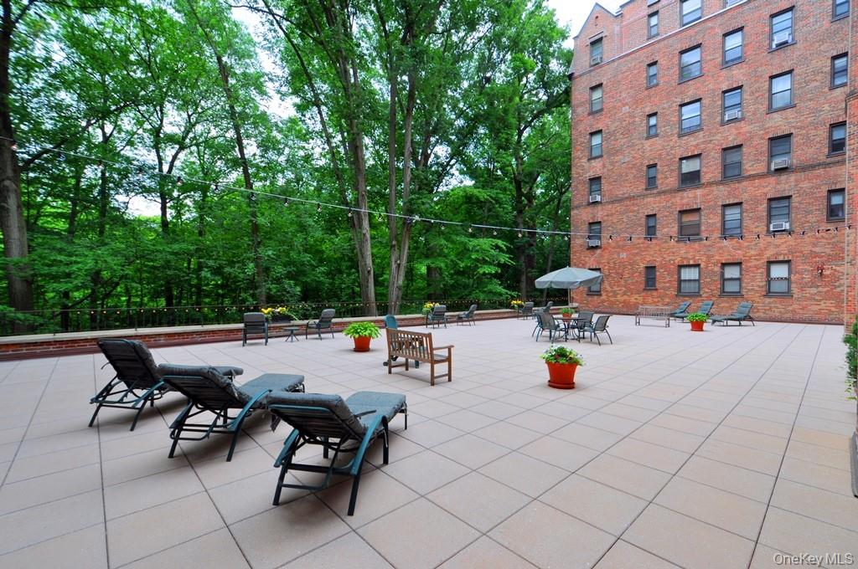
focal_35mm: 15
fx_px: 357
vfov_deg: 77.2
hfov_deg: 100.5
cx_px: 429
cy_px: 284
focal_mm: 10
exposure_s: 1/125
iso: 200
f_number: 5.6
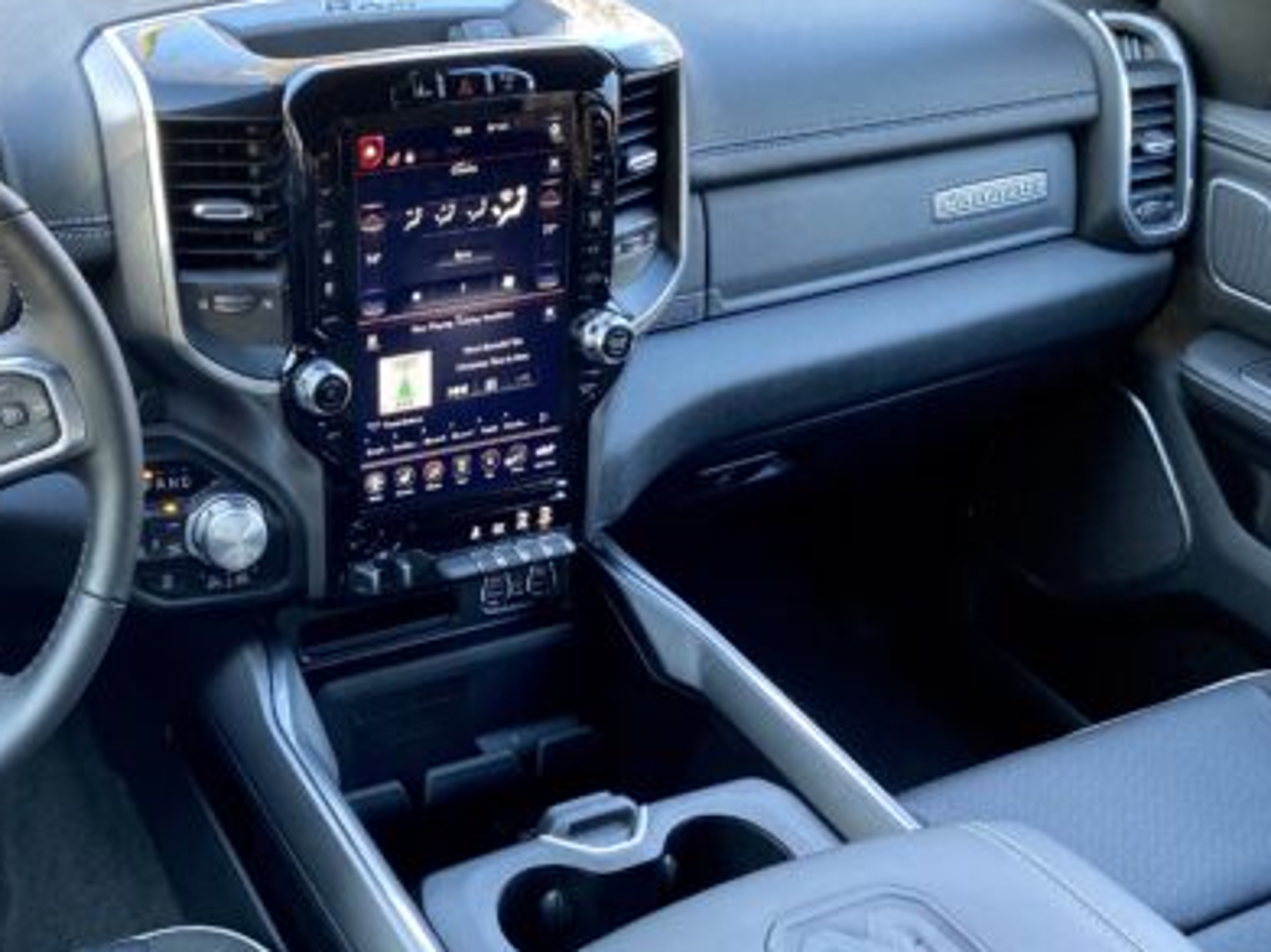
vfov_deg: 34.3
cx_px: 280
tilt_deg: -34.0
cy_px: 481
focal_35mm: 42
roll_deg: -1.6
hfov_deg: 43.0
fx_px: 1542
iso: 125
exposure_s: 1/101
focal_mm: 4.25
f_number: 1.8
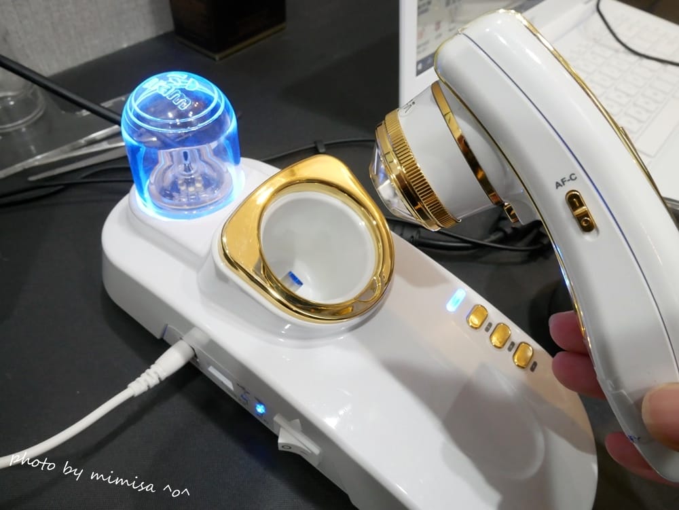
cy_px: 255
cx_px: 340
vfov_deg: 56.9
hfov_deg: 71.6
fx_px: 471
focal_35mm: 24
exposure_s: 1/25
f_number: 9
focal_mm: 12
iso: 3200
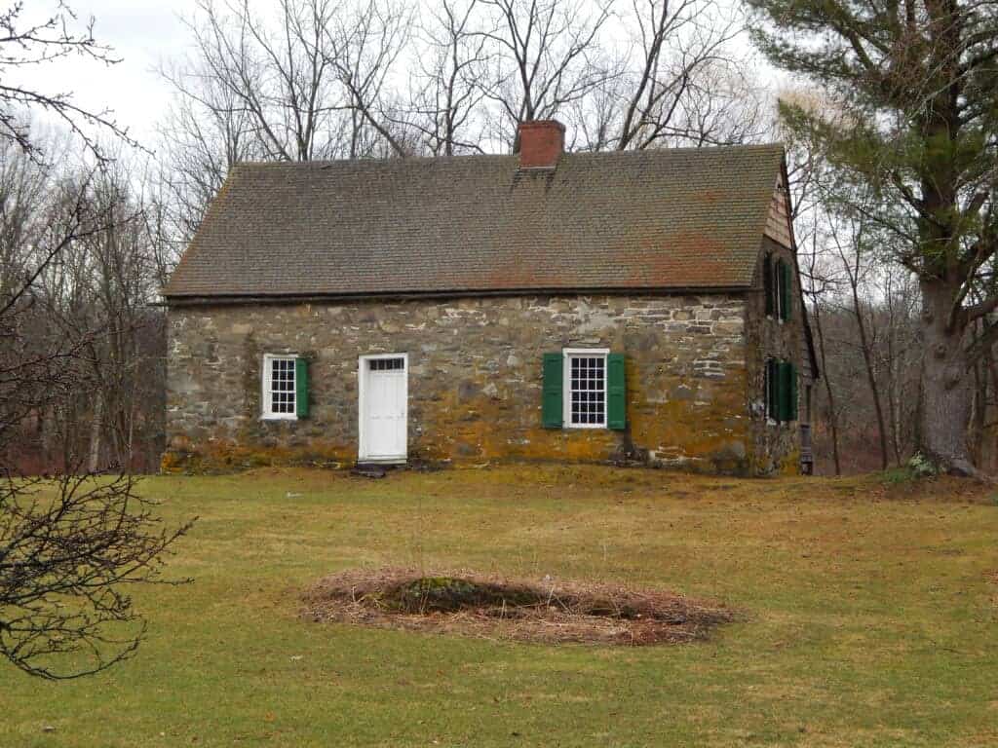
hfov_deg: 28.2
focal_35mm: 69
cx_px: 499
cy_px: 374
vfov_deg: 21.3
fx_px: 1989
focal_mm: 12.3
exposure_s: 1/160
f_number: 4.1
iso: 125
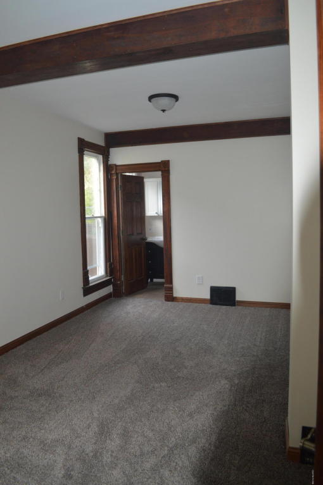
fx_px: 364
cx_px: 162
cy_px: 242
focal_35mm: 27
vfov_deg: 67.4
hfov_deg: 47.9
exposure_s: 1/60
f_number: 3.5
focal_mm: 18
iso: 560
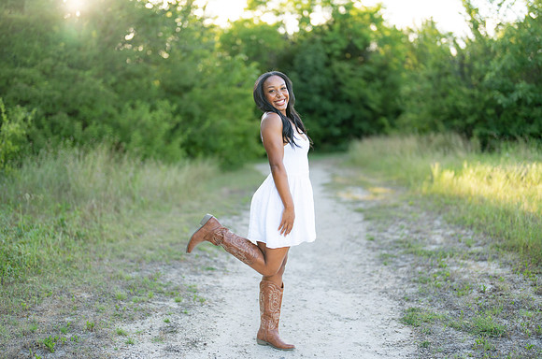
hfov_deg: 39.0
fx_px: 765
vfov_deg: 26.4
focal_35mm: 51
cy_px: 180
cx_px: 269
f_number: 1.2
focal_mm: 50
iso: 100
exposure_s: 1/1000
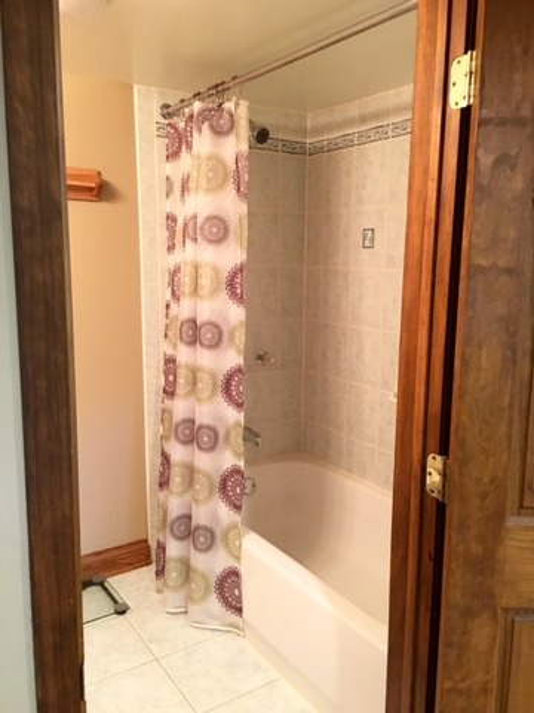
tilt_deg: -8.8
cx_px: 267
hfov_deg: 48.2
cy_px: 356
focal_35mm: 29
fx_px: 596
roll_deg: -0.6
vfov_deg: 61.7
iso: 250
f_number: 2.2
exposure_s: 1/15
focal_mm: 4.15
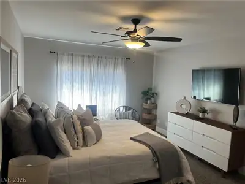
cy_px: 92
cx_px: 122
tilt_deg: -3.1
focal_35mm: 26
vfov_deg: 53.1
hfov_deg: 67.3
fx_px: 184
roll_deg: -1.7
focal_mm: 5.1
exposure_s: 1/120
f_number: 1.6
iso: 100
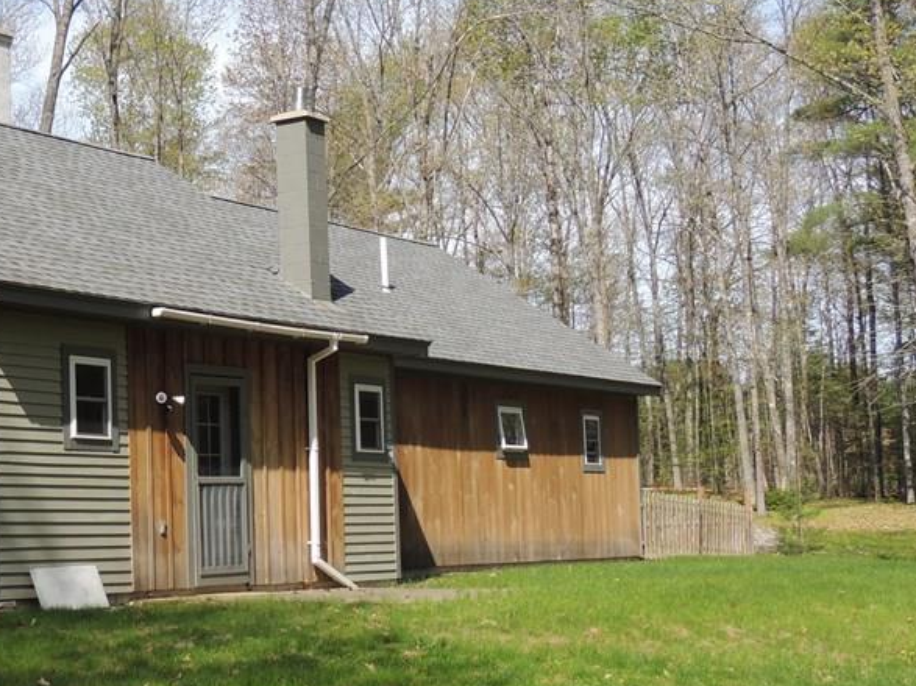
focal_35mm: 75
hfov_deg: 25.6
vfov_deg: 19.6
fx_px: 1984
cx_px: 203
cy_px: 329
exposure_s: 1/800
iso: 100
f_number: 3.4
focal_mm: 7.6
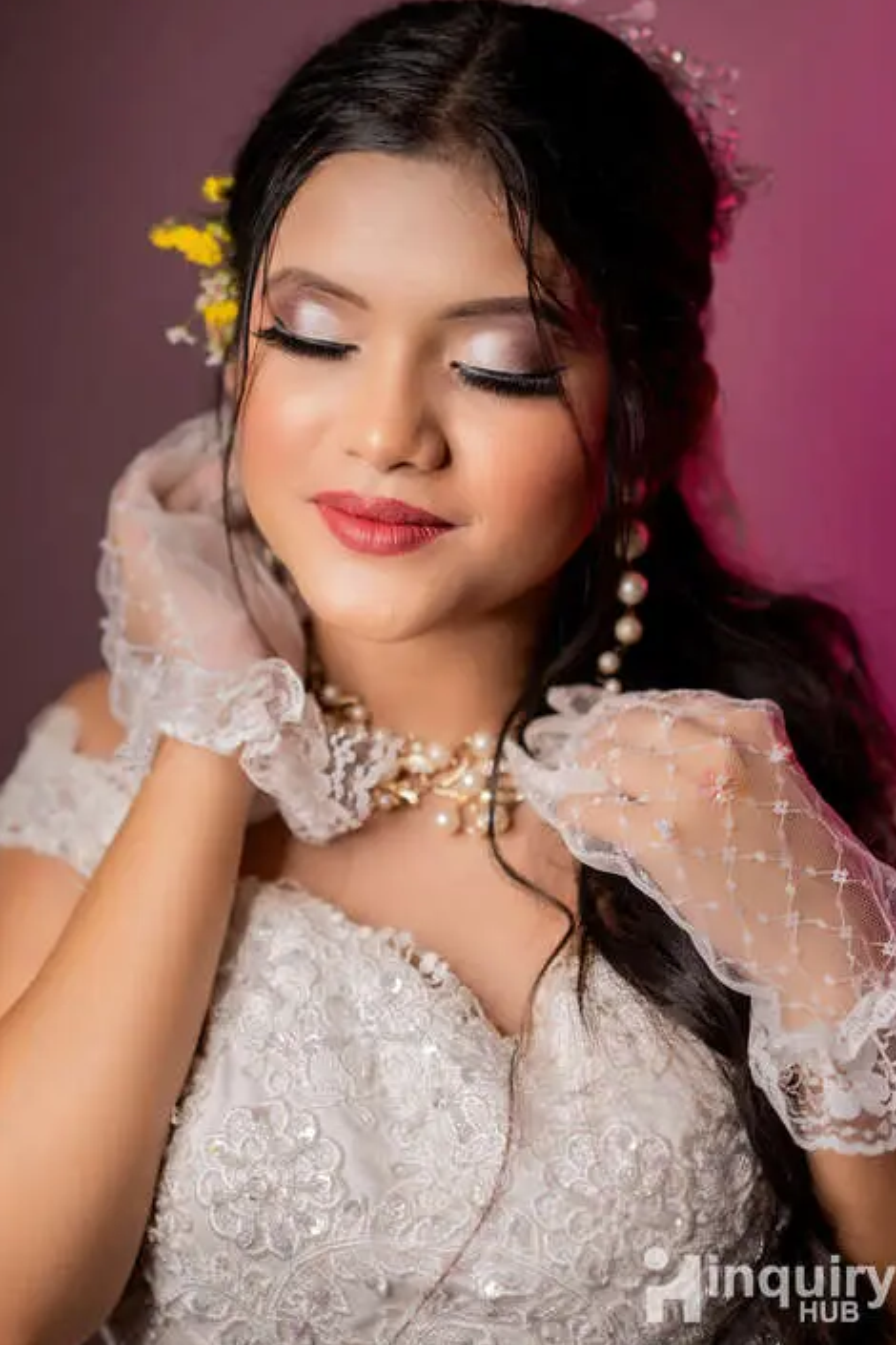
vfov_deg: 33.9
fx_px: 2202
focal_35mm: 59
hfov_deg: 23.0
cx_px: 409
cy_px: 590
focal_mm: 35
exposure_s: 1/160
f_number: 1.6
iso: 125
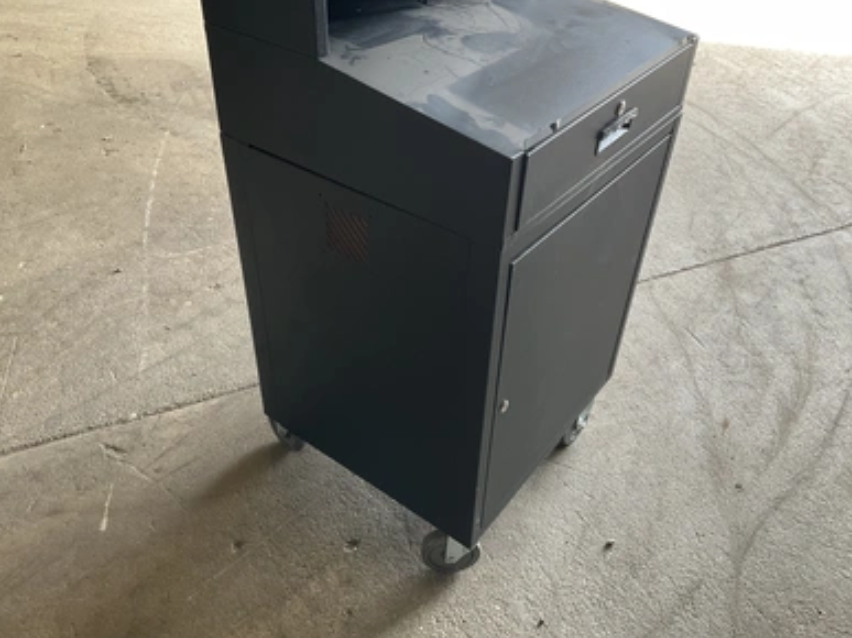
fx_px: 738
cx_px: 432
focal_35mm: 30
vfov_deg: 46.8
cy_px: 310
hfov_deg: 60.0
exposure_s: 1/60
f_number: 1.8
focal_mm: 3
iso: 50
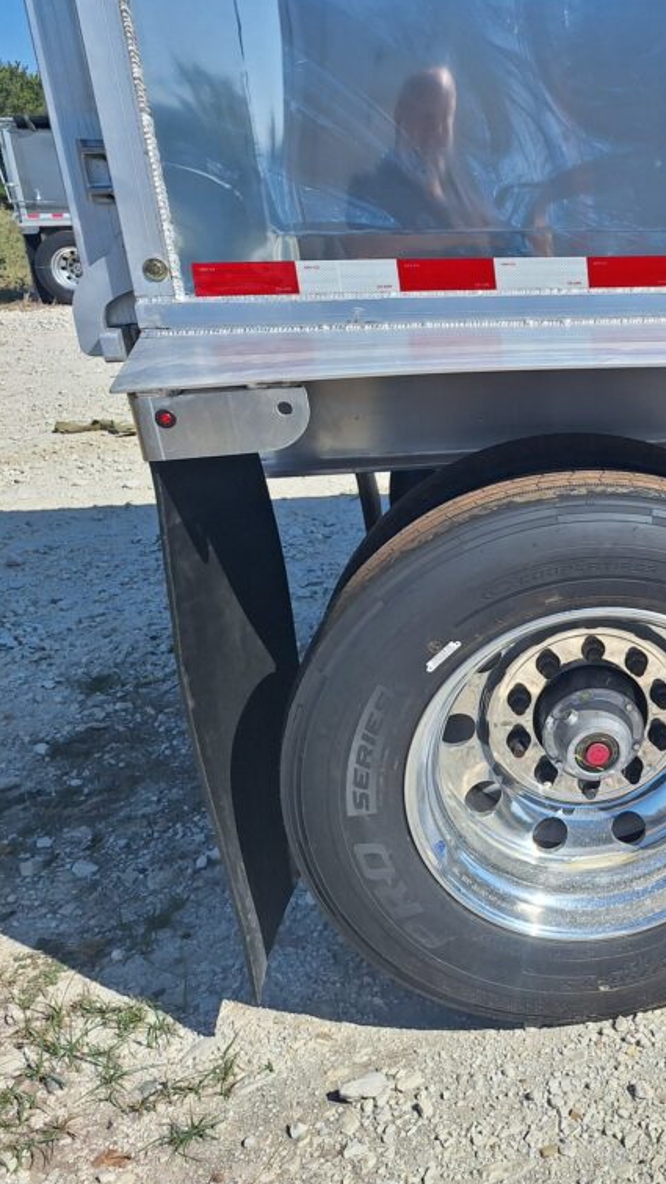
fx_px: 1067
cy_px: 587
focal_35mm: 34
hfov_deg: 29.8
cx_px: 796
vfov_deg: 58.0
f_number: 1.8
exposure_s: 1/4926
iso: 40
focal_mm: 5.54
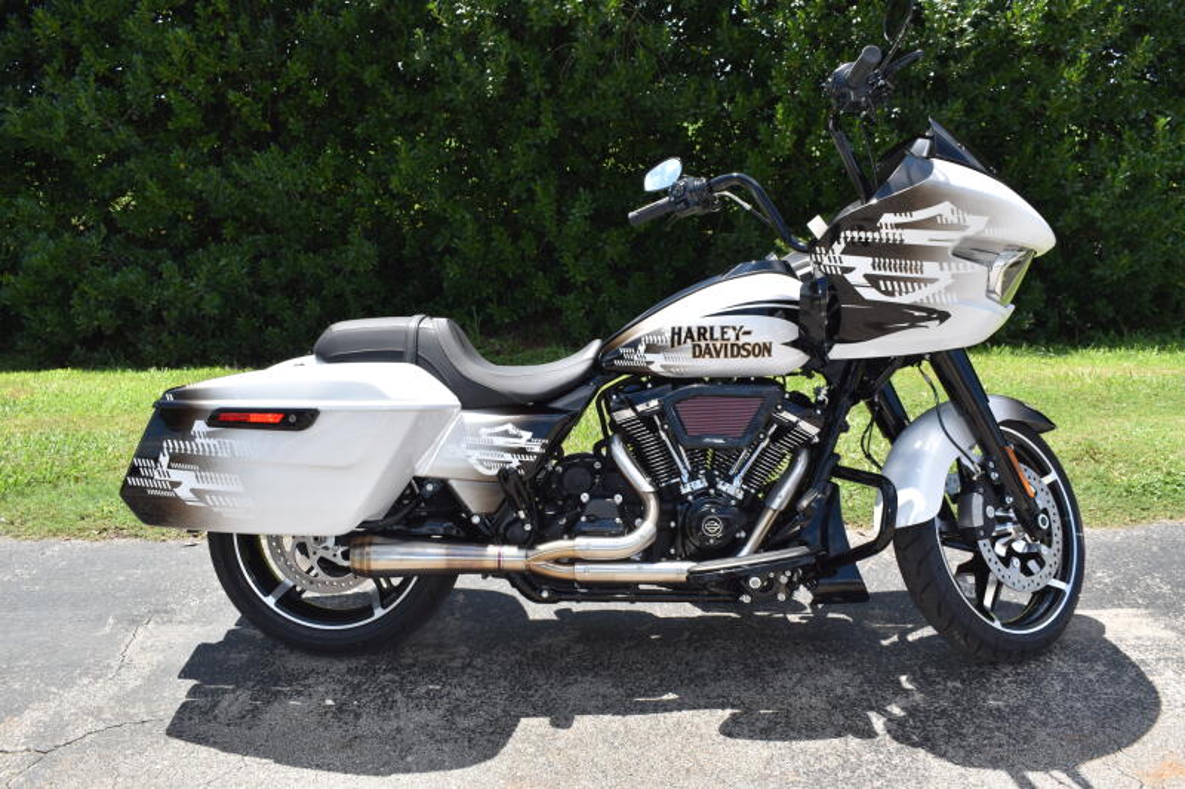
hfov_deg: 57.2
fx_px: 1086
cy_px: 394
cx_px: 592
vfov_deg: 40.0
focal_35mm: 33
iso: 100
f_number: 8
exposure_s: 1/200
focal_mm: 22
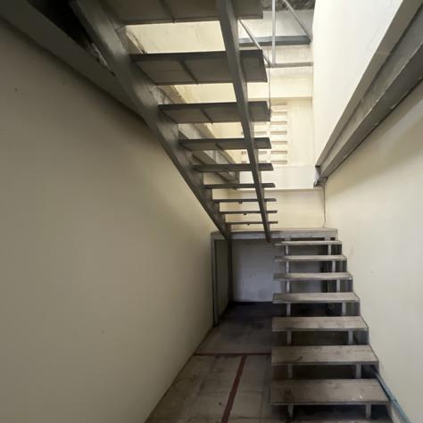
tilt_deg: +1.3
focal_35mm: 16
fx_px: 221
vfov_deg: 87.4
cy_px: 220
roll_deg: +1.6
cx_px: 280
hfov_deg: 84.6
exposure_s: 1/60
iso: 400
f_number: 1.8
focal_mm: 1.57
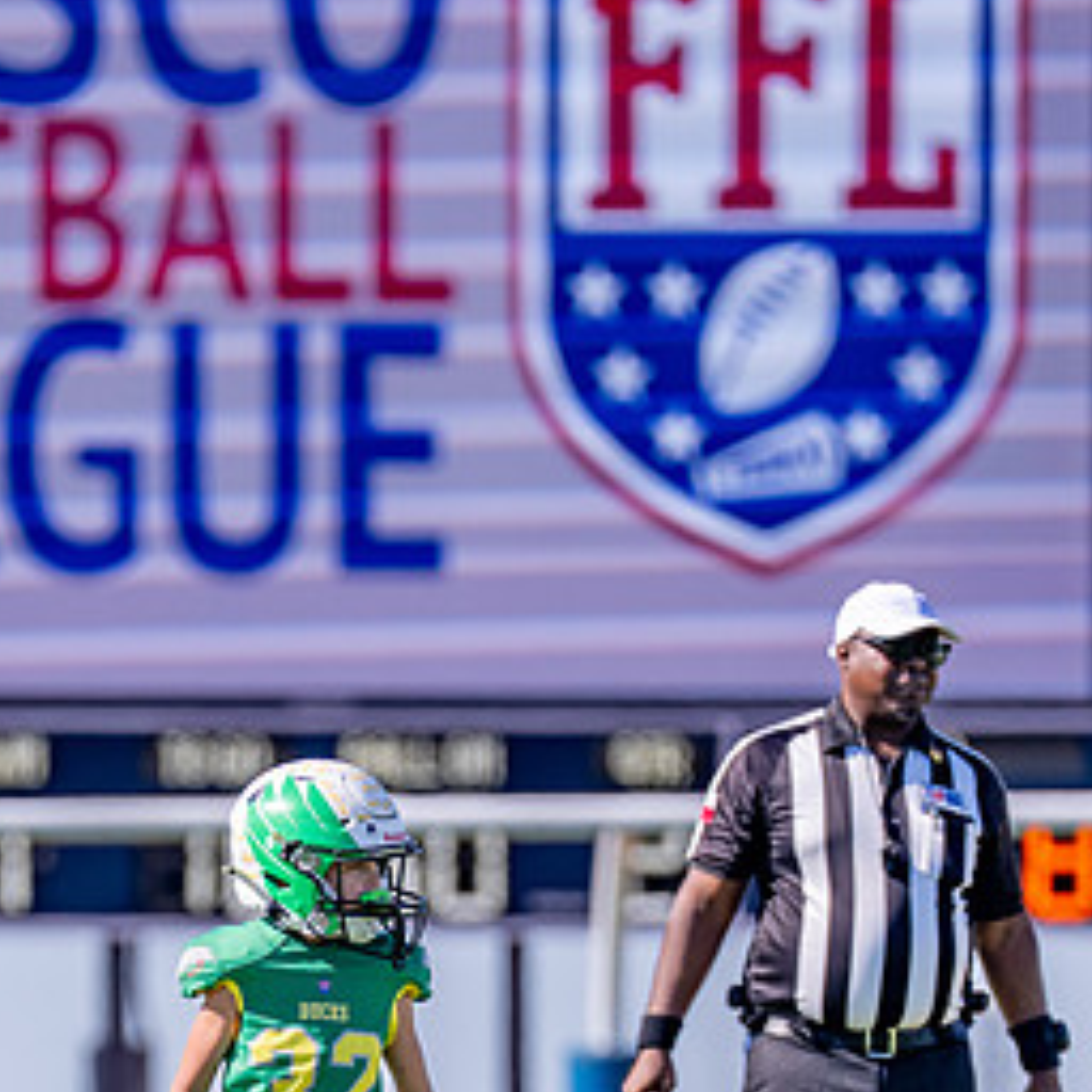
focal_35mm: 566
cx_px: 287
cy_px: 1153
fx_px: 20201
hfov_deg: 3.1
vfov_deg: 3.1
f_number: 2.8
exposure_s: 1/3200
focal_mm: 200
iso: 160
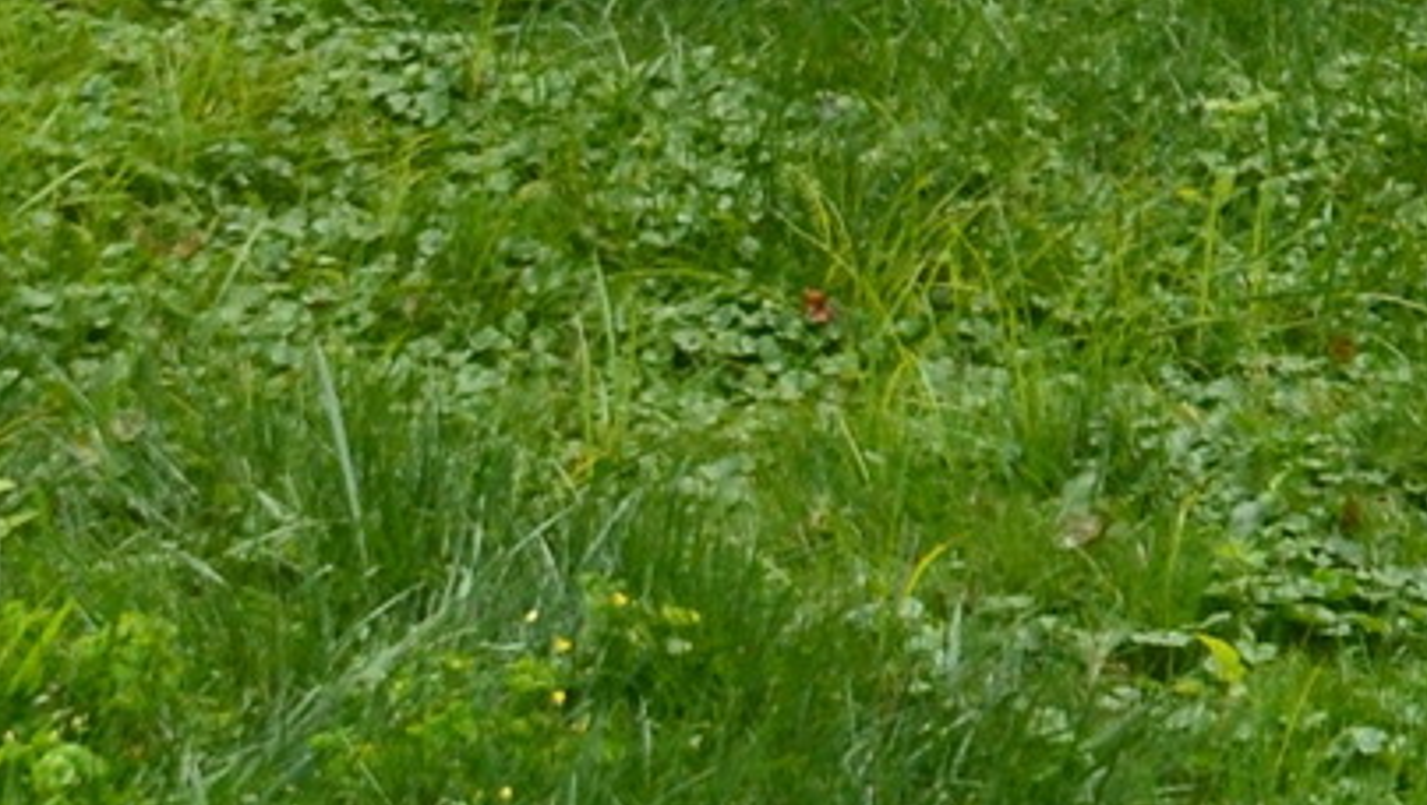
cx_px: 247
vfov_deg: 5.9
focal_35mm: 179
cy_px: -2235
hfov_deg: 12.0
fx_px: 6778
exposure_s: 1/250
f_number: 10
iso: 400
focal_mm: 20
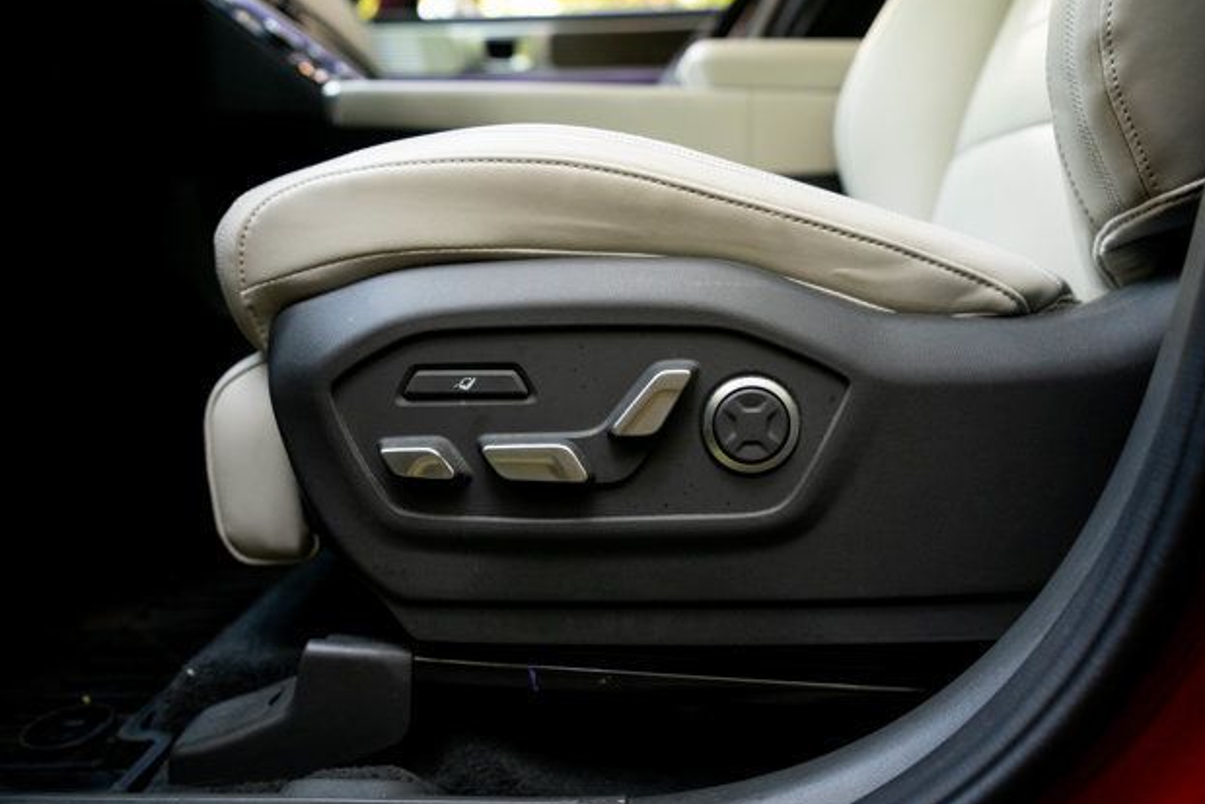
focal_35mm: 30
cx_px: 621
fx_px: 1004
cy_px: 404
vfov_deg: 43.6
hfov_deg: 61.9
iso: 800
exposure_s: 1/200
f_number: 2.8
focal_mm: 29
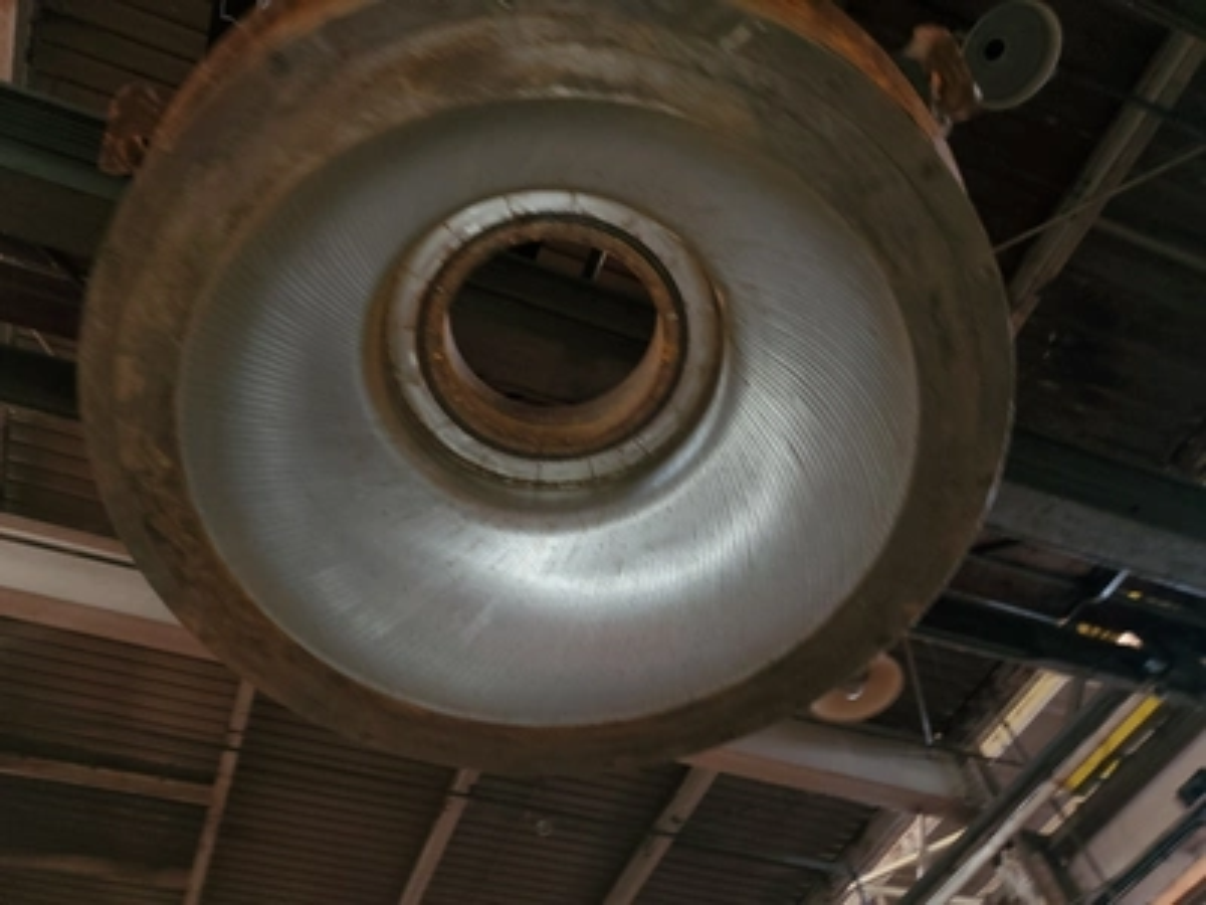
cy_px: 452
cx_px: 603
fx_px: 906
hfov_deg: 67.3
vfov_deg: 53.1
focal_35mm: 26
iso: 125
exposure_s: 1/10
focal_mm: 4.3
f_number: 1.5
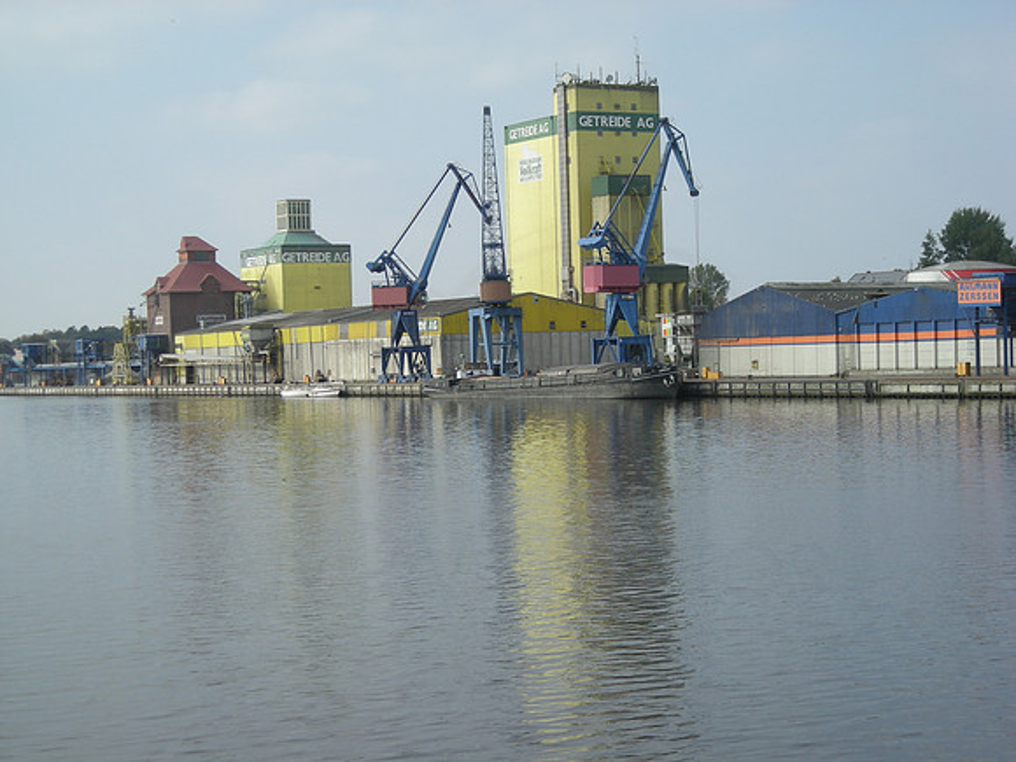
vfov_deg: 17.6
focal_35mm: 84
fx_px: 2465
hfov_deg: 23.3
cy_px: 381
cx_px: 508
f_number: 4.1
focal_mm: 13.7
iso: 50
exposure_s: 1/376
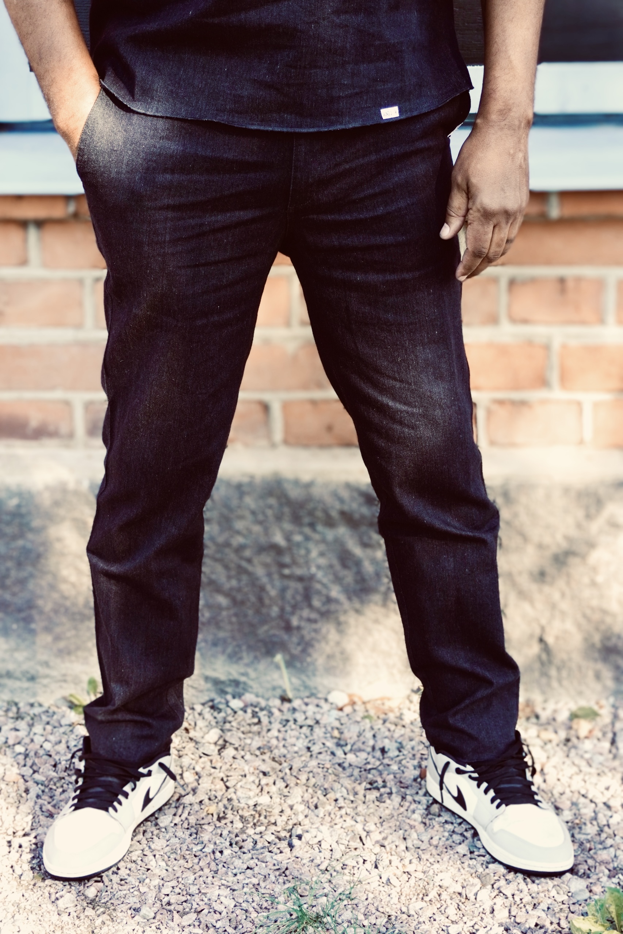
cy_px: 467
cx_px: 312
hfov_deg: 26.5
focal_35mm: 51
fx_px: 1324
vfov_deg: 38.9
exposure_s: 1/160
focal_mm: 34
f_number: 5
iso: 320
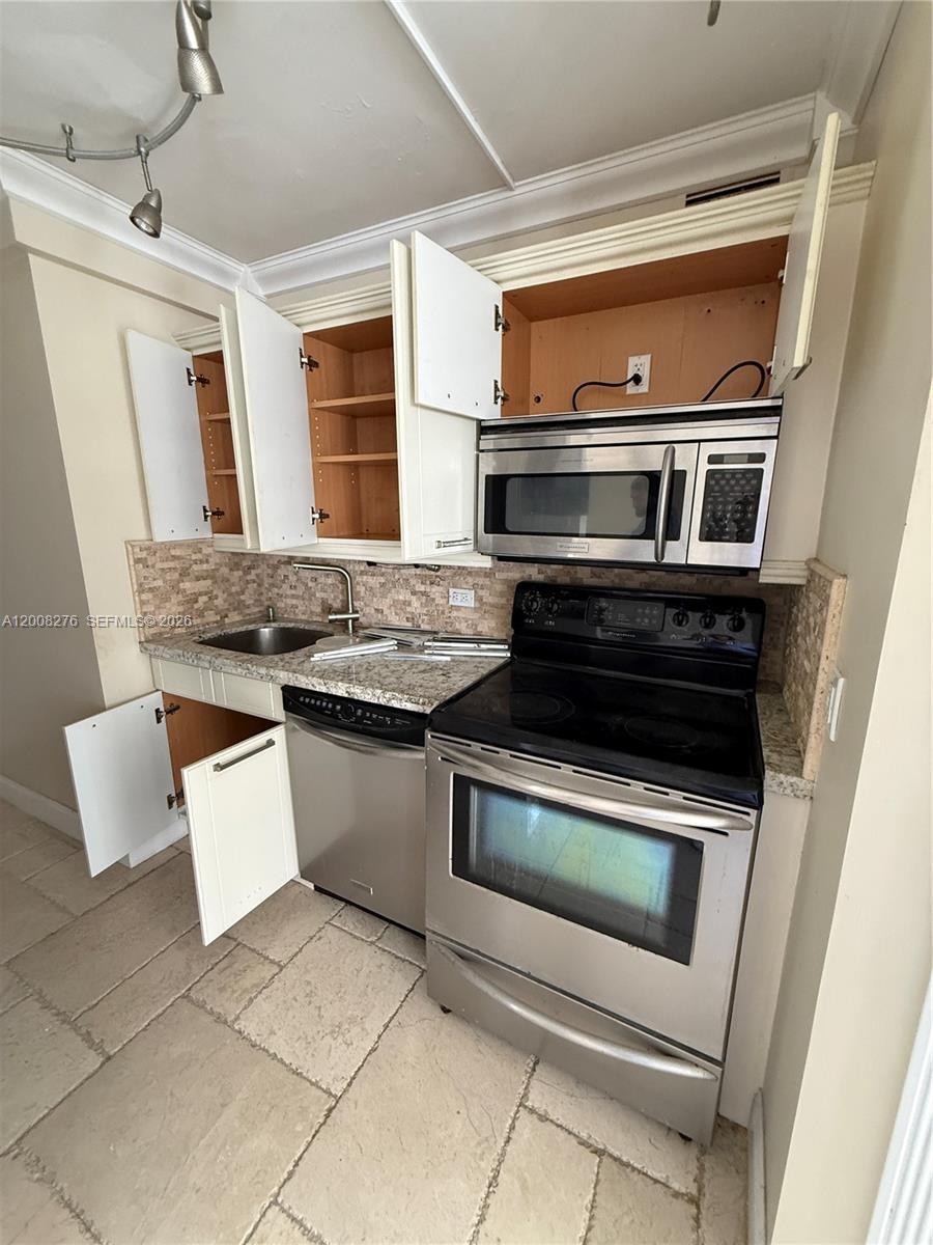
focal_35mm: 14
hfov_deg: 85.7
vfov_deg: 102.1
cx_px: 466
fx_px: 503
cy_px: 622
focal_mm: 2.22
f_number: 2.2
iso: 400
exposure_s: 1/60
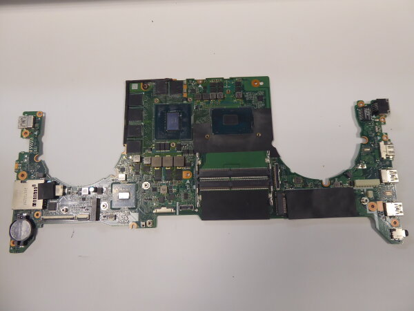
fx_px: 299
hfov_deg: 69.4
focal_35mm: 25
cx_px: 207
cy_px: 156
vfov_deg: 54.9
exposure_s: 1/60
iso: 250
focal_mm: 4.3
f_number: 3.3
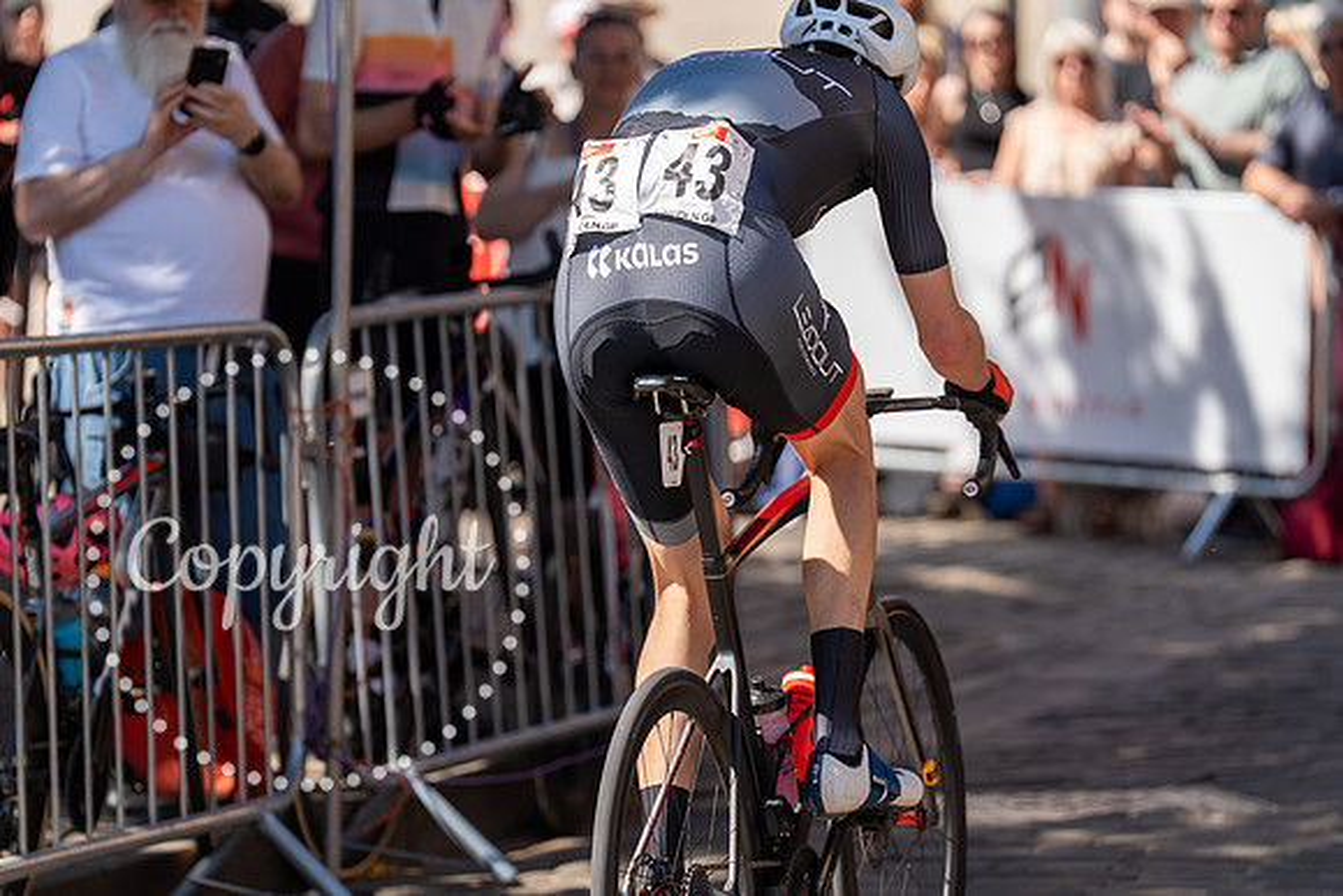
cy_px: 448
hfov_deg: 10.8
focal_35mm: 191
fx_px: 7127
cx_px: 672
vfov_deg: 7.2
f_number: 3.5
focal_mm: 191
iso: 160
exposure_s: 1/1000
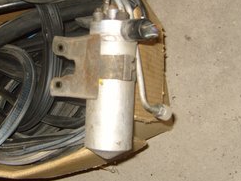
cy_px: 66
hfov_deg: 32.6
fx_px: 404
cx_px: 62
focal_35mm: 58
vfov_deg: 25.2
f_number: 2.8
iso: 100
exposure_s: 1/30
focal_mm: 7.4
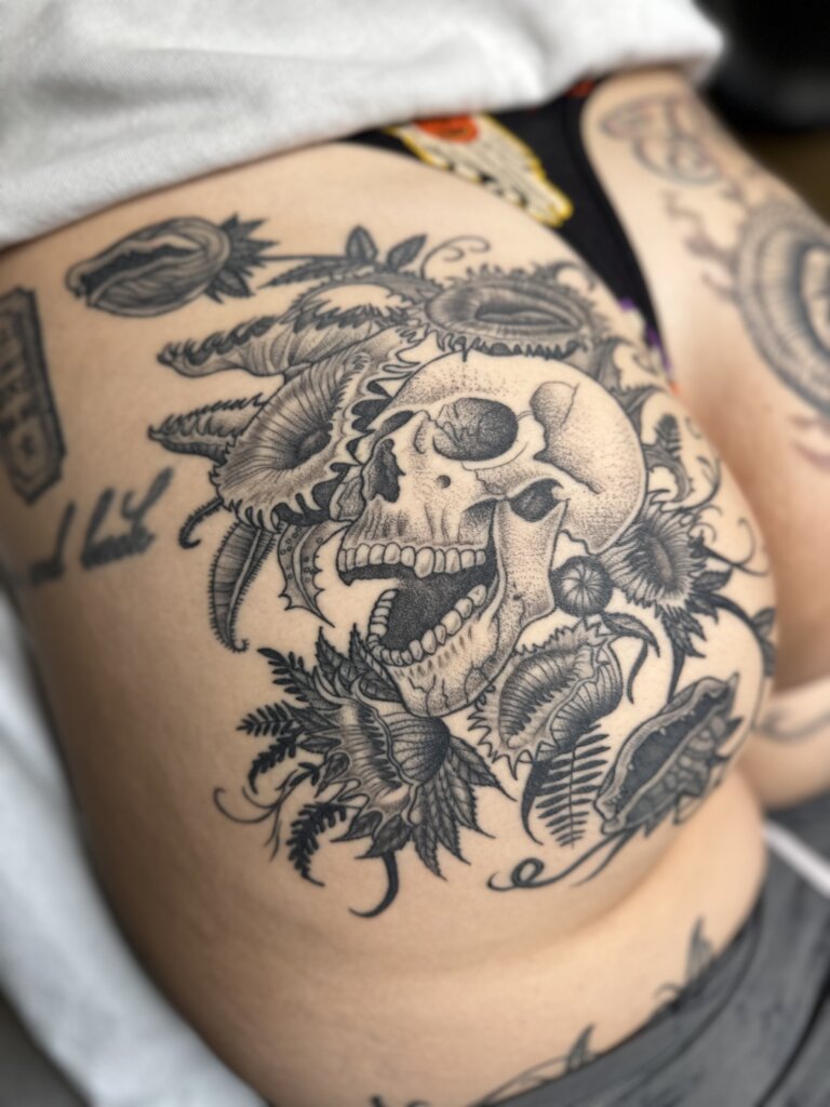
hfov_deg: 56.8
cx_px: 415
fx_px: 767
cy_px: 554
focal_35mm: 24
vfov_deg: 71.6
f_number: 1.78
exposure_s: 1/142
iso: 64
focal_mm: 6.86
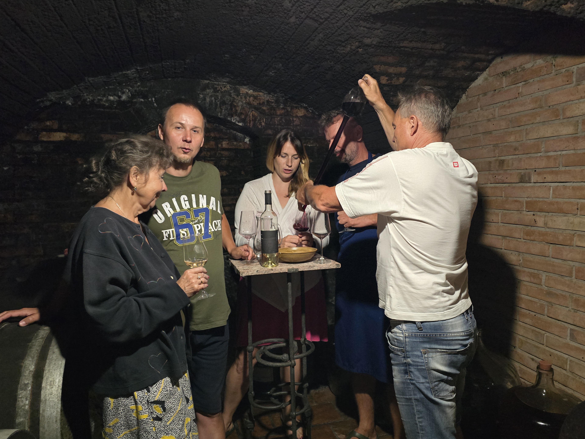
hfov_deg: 71.6
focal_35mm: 24
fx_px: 406
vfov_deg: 56.8
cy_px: 221
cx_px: 293
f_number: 1.7
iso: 2000
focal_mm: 6.3
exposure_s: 1/100
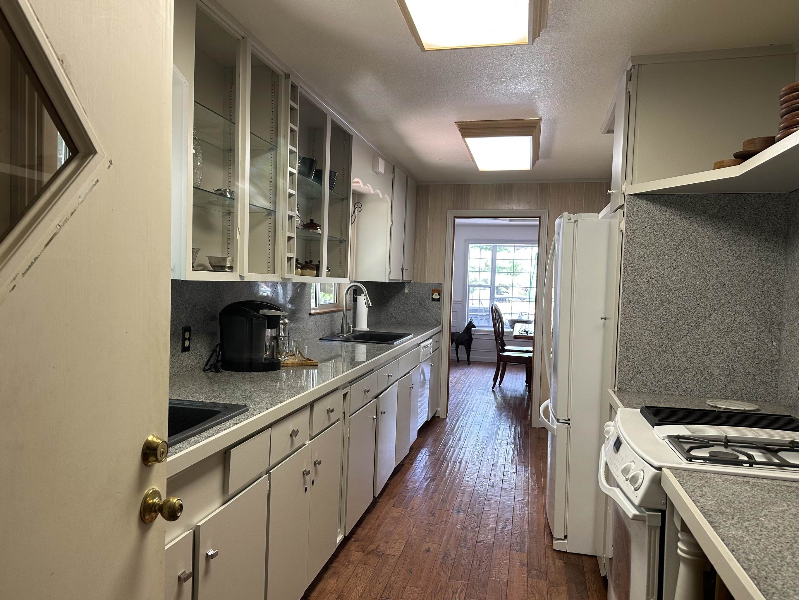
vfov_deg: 51.3
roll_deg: -1.9
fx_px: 623
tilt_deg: -2.9
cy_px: 305
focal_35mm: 27
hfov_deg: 65.1
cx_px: 350
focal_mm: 6.86
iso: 125
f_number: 1.78
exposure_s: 1/60
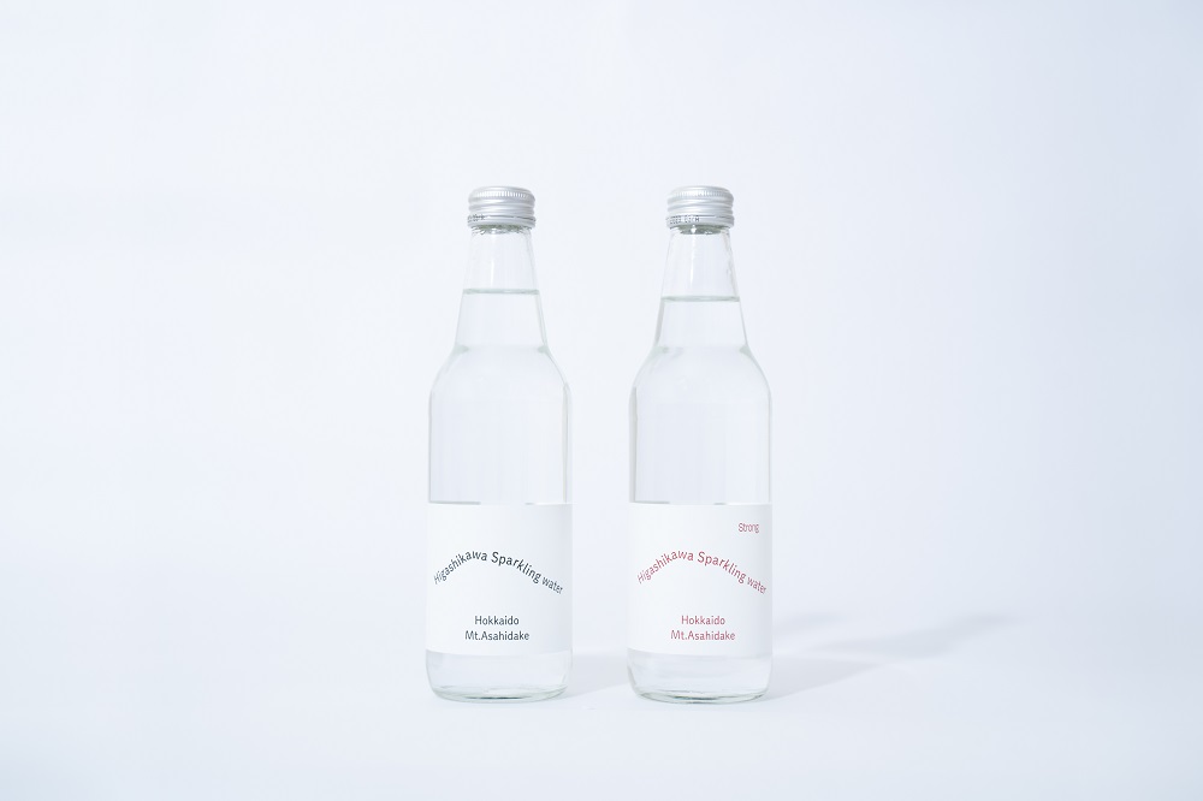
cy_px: 400
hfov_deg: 38.9
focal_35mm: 51
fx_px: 1704
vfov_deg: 26.5
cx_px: 602
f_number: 5
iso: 320
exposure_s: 2.5
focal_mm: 51
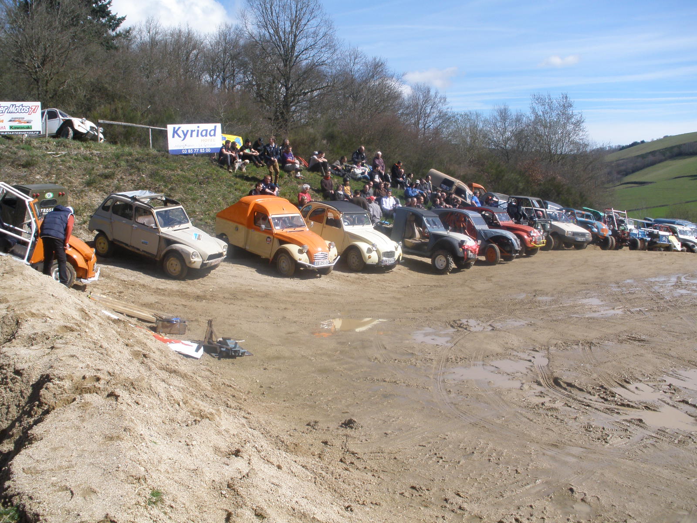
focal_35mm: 36
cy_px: 262
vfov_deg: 39.7
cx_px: 348
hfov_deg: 51.4
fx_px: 725
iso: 80
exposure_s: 1/320
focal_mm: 6.3
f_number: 5.6
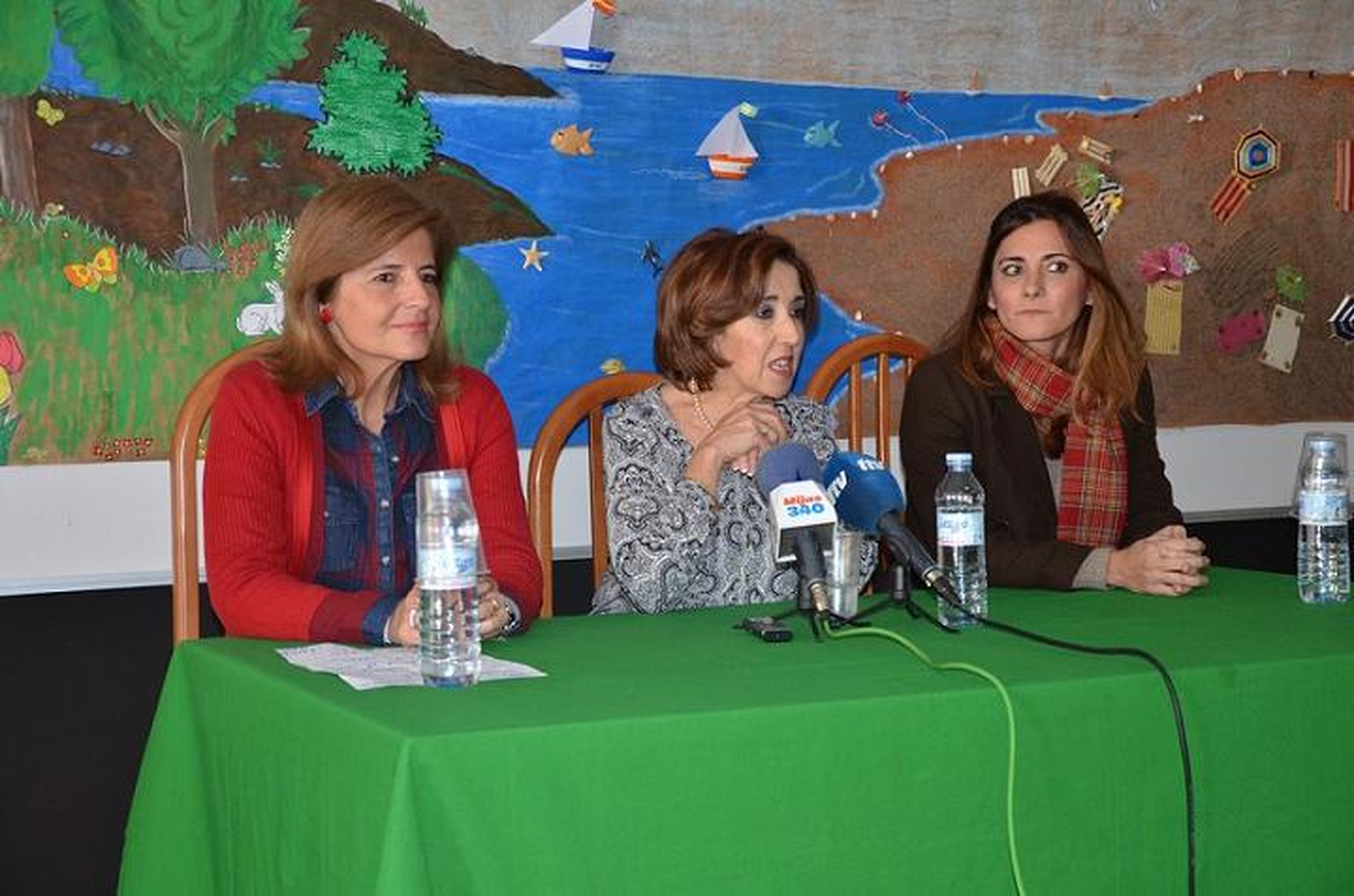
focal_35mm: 57
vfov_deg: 23.7
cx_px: 677
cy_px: 448
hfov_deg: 35.1
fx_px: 2140
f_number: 4.5
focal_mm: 38
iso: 800
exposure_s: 1/60
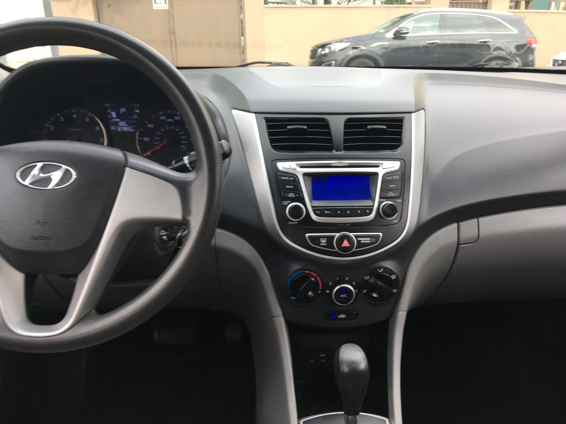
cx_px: 283
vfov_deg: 48.2
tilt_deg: -21.0
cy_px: 212
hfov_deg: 61.7
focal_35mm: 29
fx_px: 474
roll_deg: +1.2
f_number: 2.2
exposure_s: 1/120
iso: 25
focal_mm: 4.15
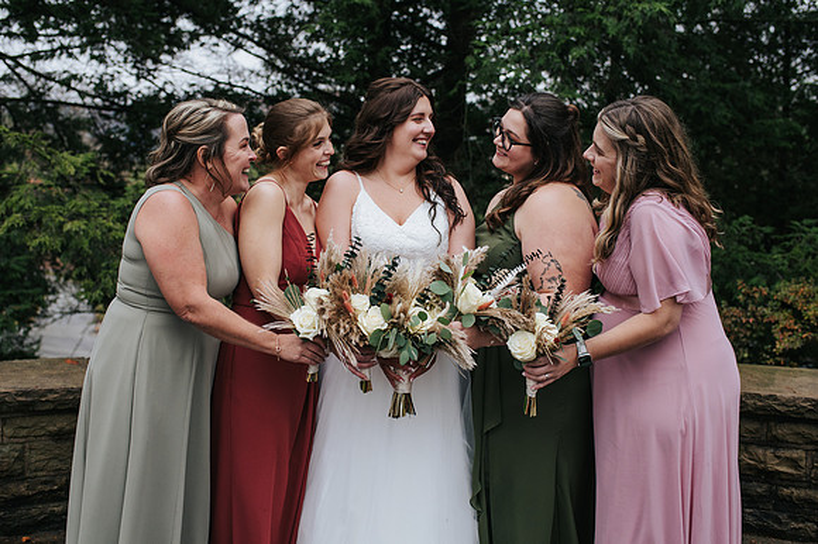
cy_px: 269
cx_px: 392
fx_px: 895
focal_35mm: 39
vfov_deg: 33.8
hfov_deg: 49.1
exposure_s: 1/400
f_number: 3.2
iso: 800
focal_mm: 35
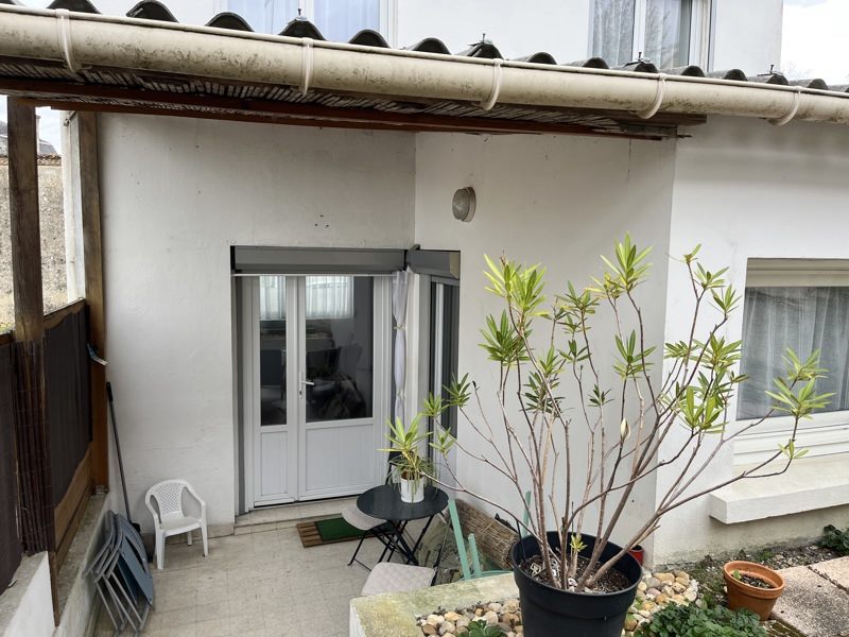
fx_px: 638
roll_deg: -0.5
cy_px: 318
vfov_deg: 53.1
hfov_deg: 67.3
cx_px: 424
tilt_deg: -7.7
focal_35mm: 26
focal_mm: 5.1
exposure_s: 1/497
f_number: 1.6
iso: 50
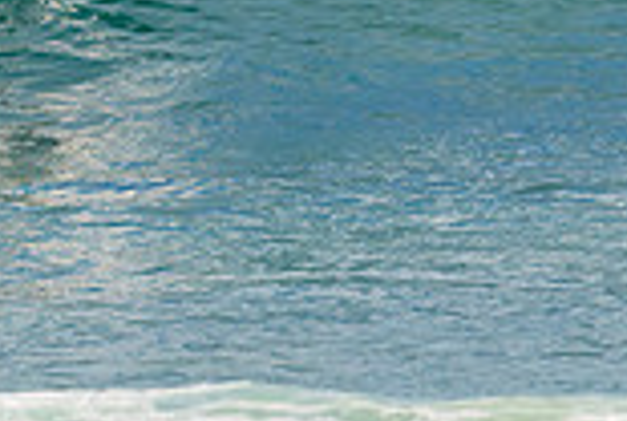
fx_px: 34935
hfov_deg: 1.0
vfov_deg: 0.7
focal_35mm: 2002
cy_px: -208
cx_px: -147
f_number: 10
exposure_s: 1/2000
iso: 500
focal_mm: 390
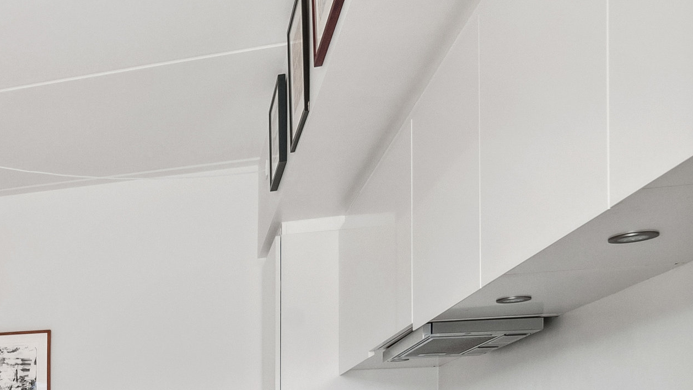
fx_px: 827
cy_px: 453
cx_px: -132
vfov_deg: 24.3
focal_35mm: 45
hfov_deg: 35.9
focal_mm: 12
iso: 200
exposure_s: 1/3.33
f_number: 10
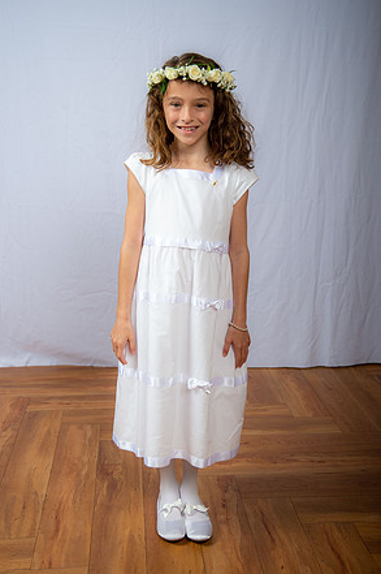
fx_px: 780
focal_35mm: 49
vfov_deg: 40.4
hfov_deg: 27.5
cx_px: 192
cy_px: 286
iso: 250
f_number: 6.3
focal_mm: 48
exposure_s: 1/200
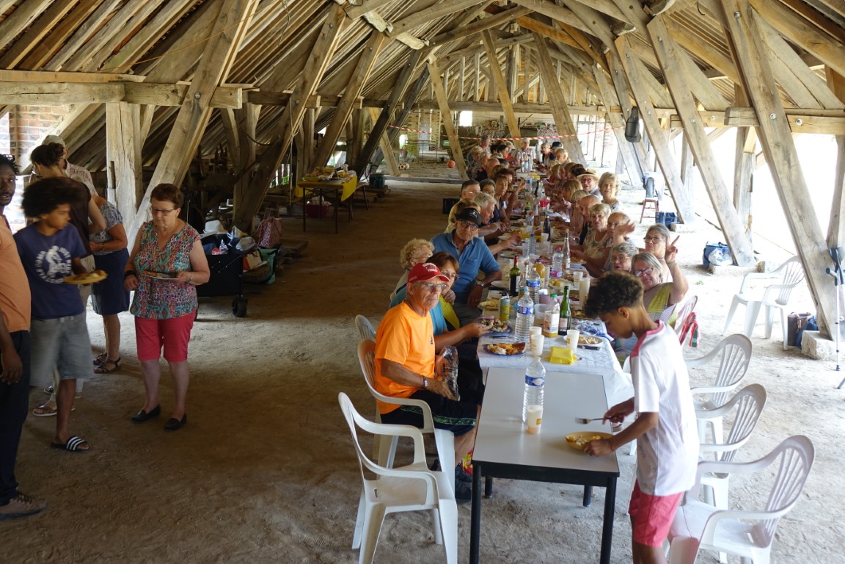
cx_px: 422
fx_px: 939
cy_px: 282
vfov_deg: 33.4
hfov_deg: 48.5
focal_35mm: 40
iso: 125
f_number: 2.8
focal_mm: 14.53
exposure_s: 1/40
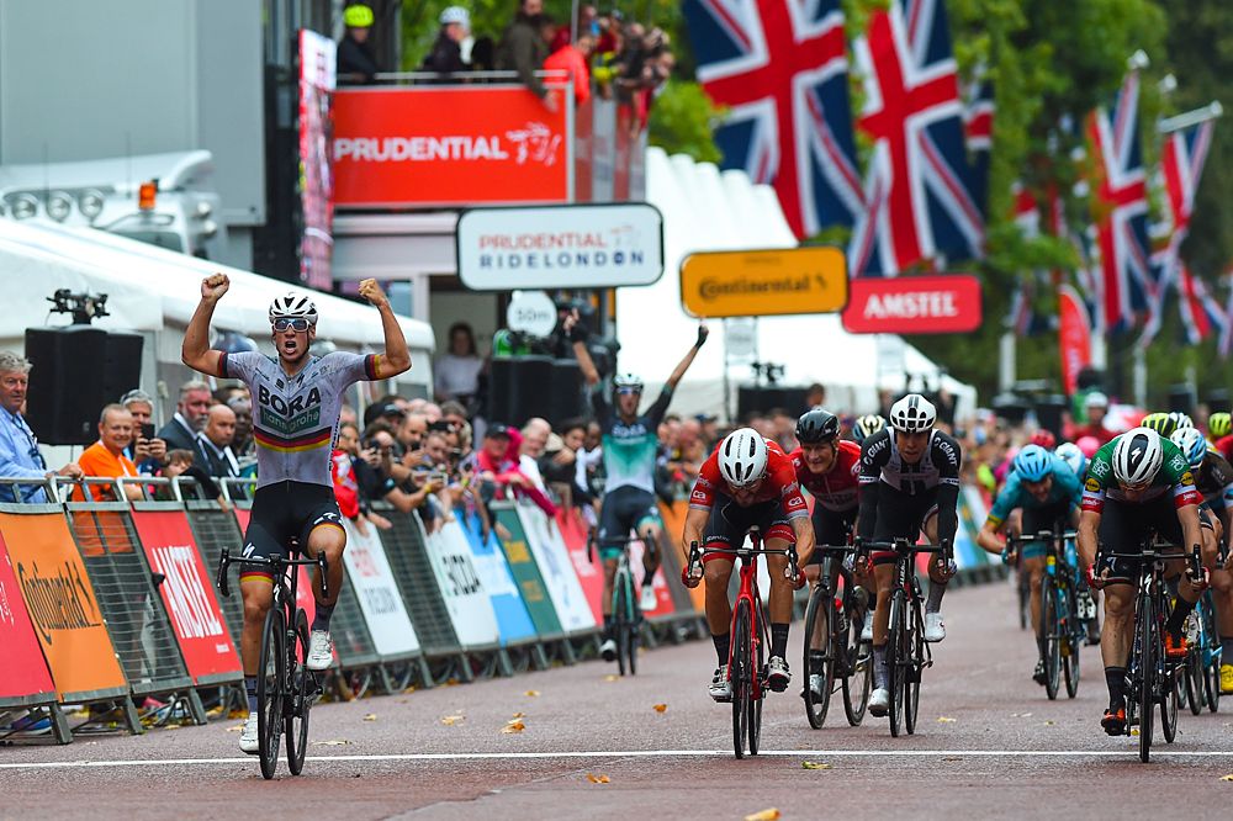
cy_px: 410
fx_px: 10271
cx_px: 616
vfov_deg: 4.6
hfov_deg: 6.9
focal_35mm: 300
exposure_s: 1/1600
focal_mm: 300
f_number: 6.3
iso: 1600
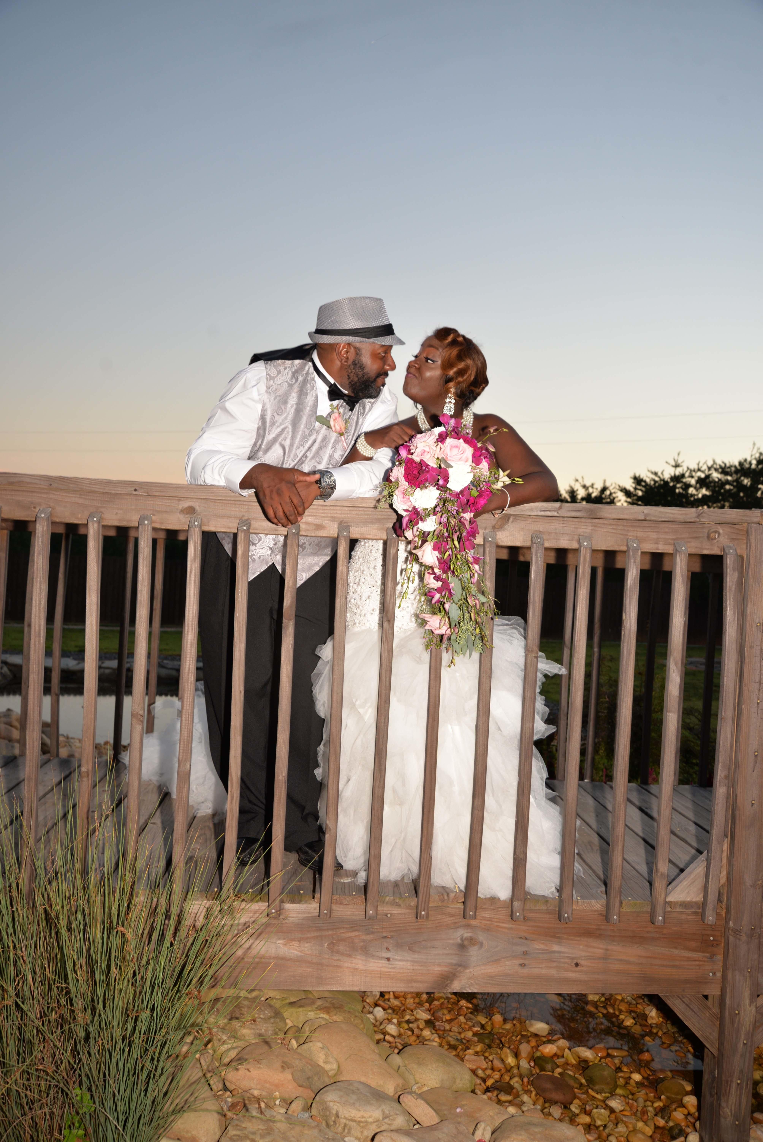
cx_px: 382
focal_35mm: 29
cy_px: 571
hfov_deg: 45.0
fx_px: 921
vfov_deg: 63.6
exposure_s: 1/60
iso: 400
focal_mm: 29
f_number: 5.6
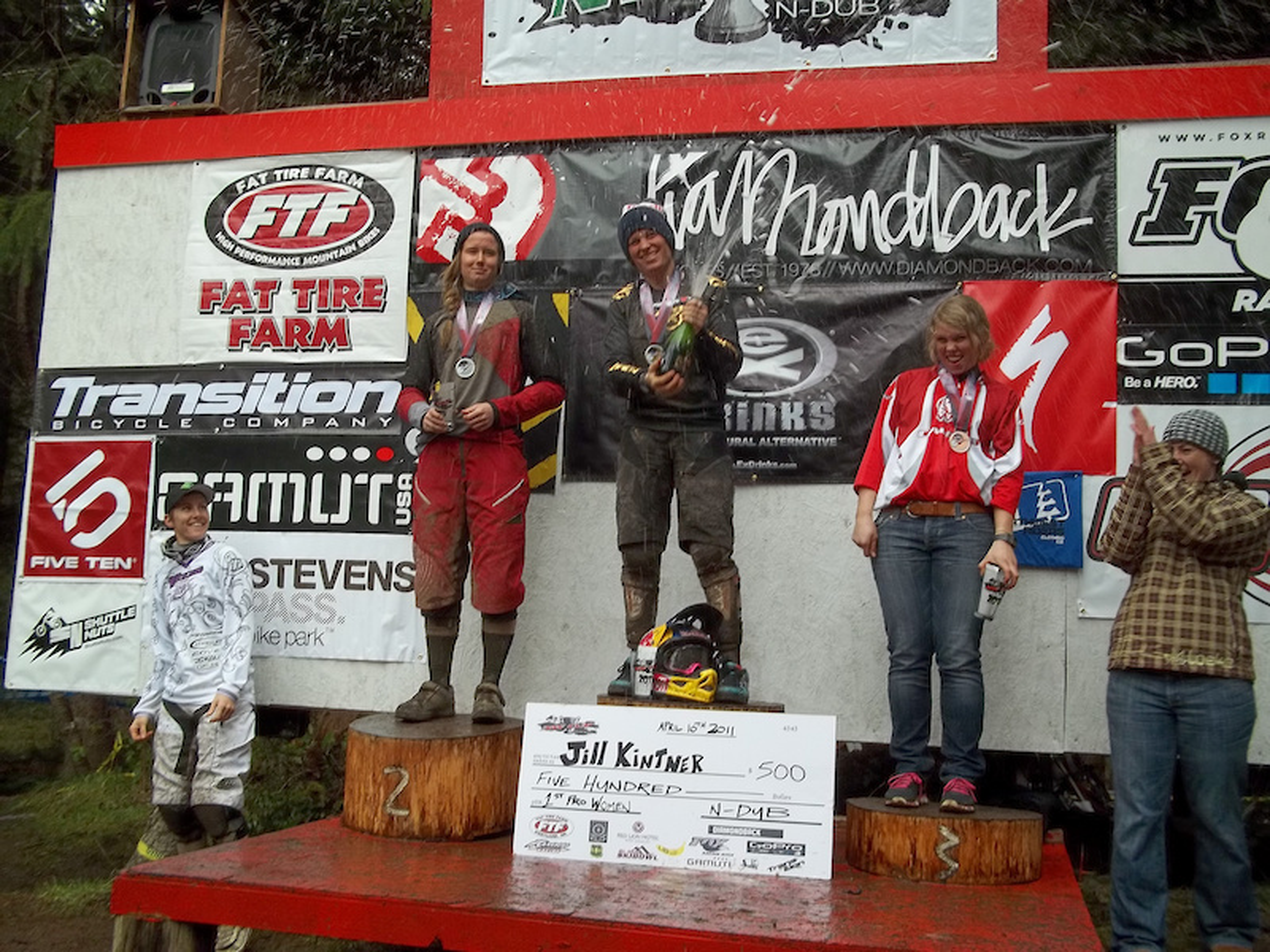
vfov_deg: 39.7
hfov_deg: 51.4
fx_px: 1321
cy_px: 476
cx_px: 635
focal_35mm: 36
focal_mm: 6.5
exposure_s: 1/80
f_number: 3.1
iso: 64
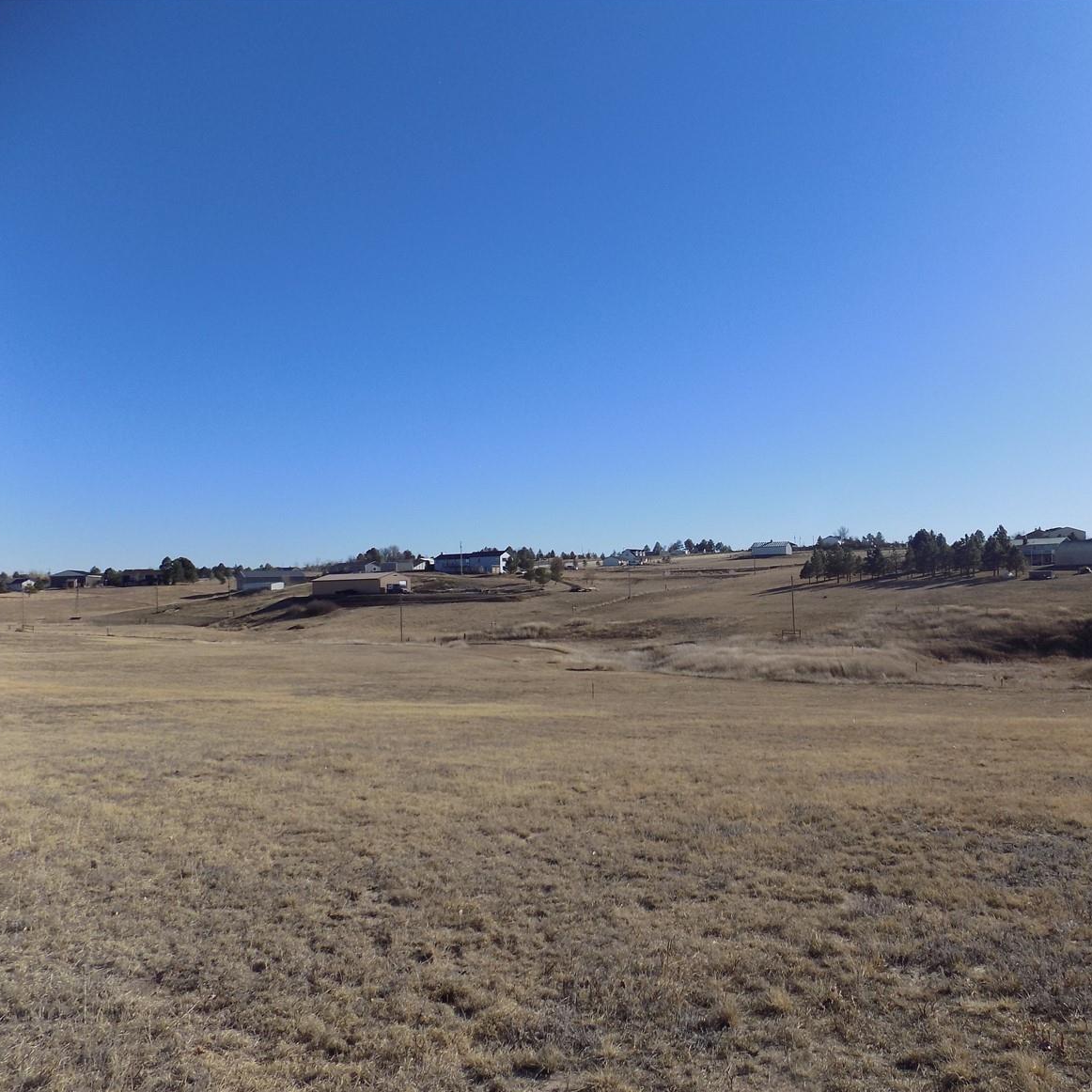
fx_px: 999
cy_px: 558
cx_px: 707
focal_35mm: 28
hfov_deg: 56.4
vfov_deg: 57.3
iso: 80
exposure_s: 1/160
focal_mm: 4
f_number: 9.9
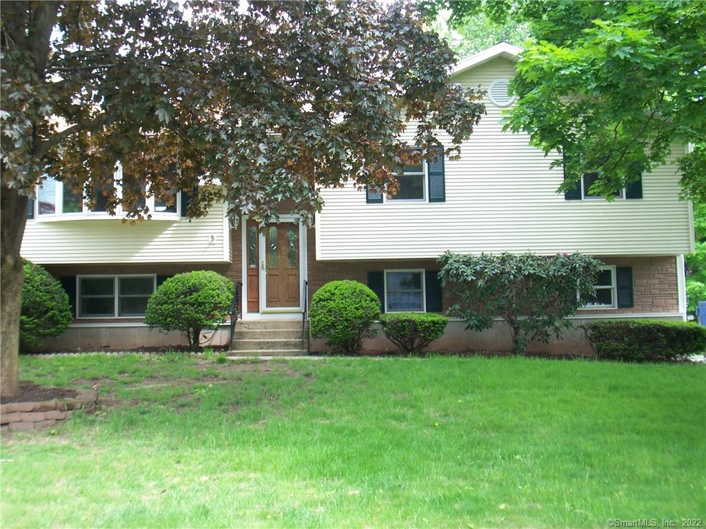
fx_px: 795
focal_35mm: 39
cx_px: 353
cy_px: 264
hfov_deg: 47.9
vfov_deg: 36.8
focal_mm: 6.4
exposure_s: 1/60
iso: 64
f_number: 3.9
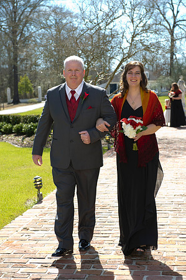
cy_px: 140
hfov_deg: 19.4
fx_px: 544
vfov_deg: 28.9
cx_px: 93
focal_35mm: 70
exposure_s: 1/200
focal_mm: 70
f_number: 5.6
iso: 100
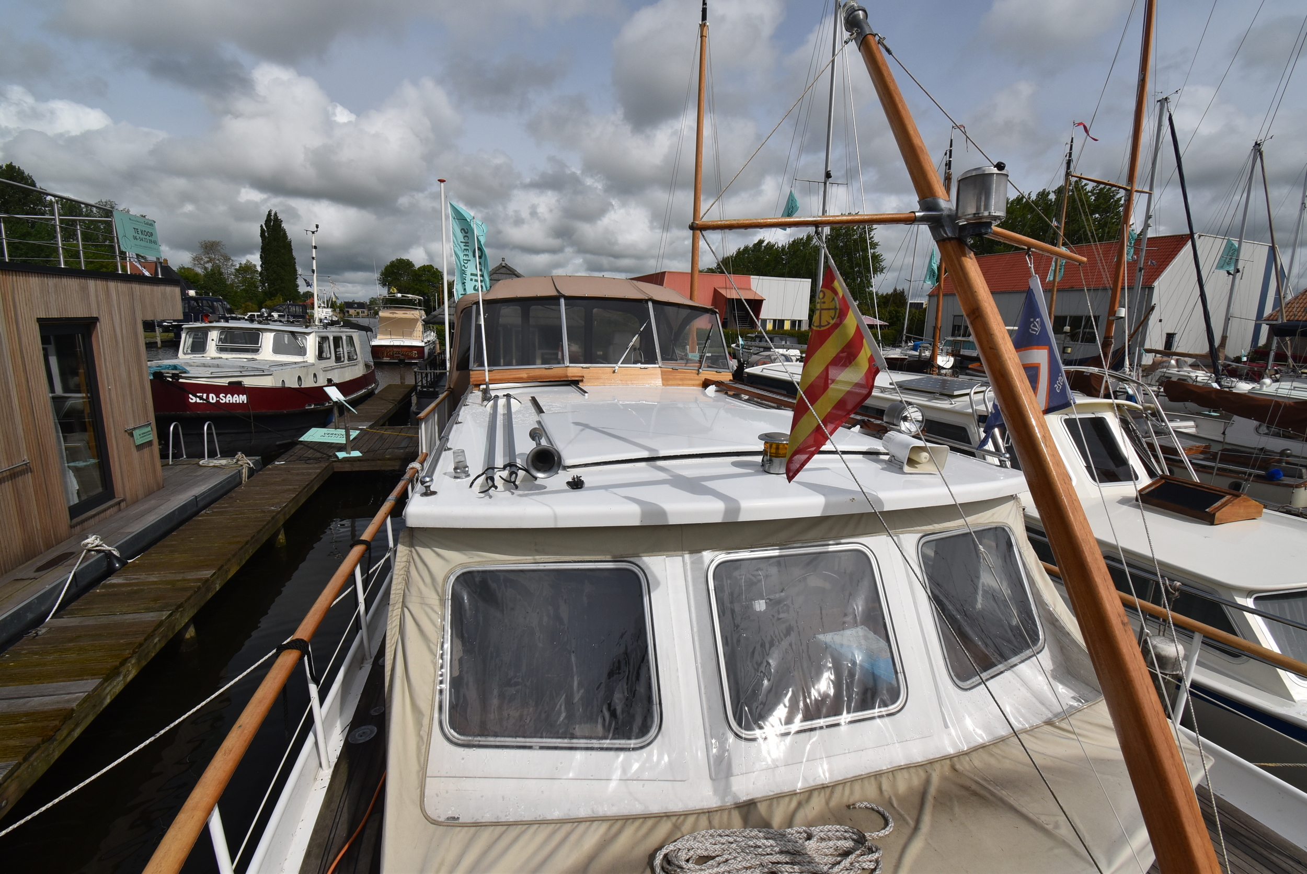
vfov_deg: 77.4
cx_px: 654
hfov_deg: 100.3
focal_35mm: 15
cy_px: 437
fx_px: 545
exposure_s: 1/640
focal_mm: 10
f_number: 13
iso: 200
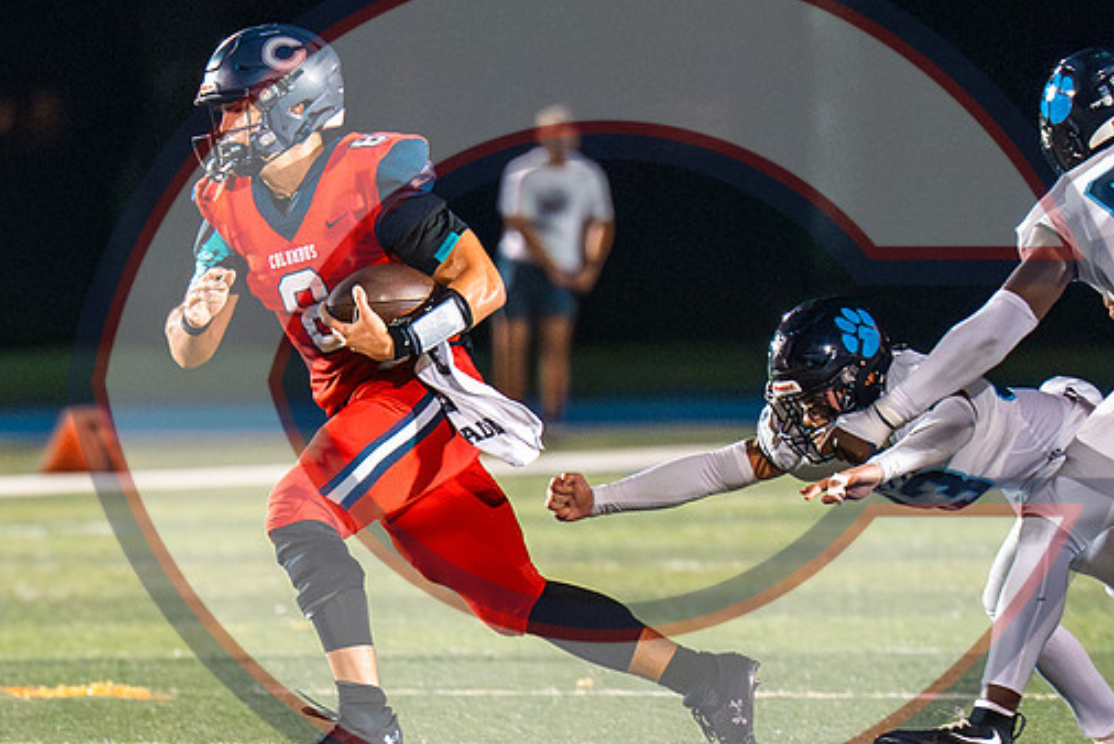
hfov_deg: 3.0
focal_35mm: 680
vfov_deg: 2.0
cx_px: 495
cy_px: 766
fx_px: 21053
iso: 16000
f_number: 2.8
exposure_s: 1/1600
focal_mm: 200
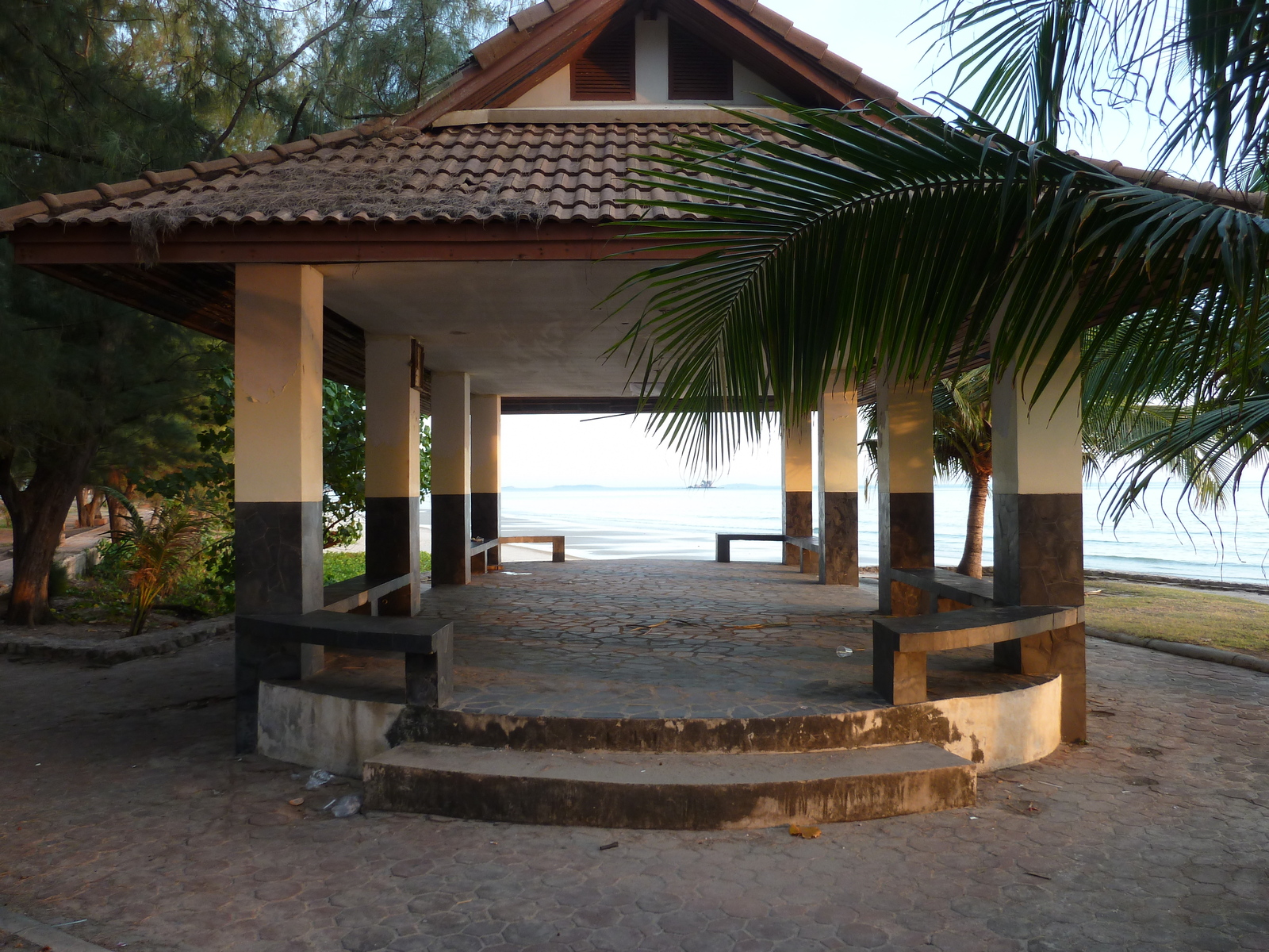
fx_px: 916
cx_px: 634
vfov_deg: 54.9
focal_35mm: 25
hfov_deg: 69.4
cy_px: 476
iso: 80
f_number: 3.3
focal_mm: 4.1
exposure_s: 1/40
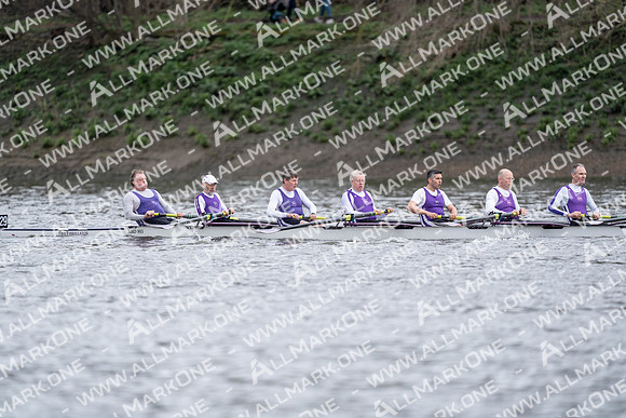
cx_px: 313
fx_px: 10435
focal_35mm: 600
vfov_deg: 2.3
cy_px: 209
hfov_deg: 3.4
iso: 500
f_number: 4
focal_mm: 600
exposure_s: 1/1250
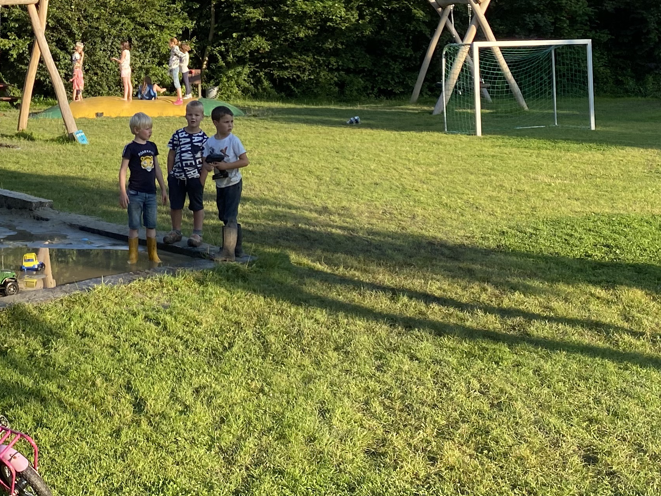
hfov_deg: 30.2
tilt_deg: +0.7
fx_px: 1184
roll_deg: +0.9
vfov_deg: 22.9
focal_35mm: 62
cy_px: 27
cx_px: 104
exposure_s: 1/1016
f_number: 1.8
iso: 32
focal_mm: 4.25
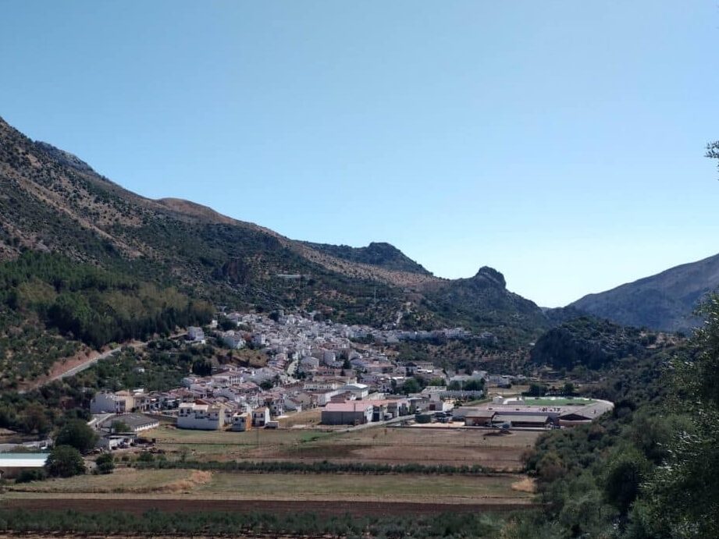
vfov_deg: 28.0
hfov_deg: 36.8
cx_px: 360
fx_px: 1080
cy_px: 270
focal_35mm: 52
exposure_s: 1/983
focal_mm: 5.99
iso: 100
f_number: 2.6
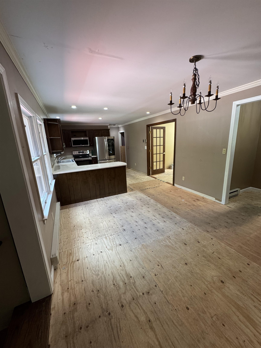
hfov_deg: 85.7
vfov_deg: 102.1
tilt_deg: -12.4
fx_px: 141
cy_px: 174
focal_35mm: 14
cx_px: 130
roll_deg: +3.3
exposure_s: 1/99
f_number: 2.2
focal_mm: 2.22
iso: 200
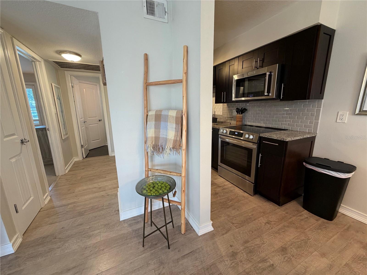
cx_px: 184
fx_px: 148
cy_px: 138
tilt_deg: -11.8
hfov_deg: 102.1
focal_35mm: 14
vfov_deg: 85.7
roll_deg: +1.2
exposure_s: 1/60
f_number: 2.2
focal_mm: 2.22
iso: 200
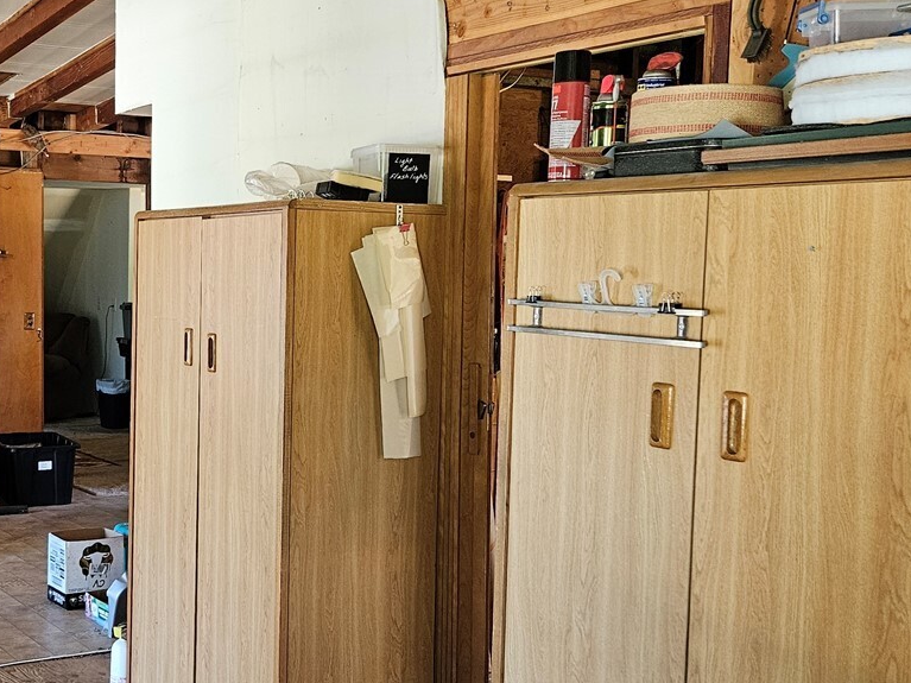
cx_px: 157
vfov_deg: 30.2
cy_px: 369
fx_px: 1263
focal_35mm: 48
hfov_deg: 37.9
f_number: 1.8
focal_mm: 5.4
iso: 500
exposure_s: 1/120
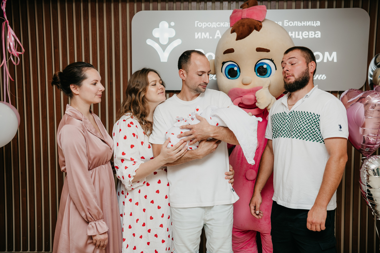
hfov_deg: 46.4
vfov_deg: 31.9
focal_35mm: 42
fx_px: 443
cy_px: 126
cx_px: 190
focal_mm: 42
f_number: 4
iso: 200
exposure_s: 1/160
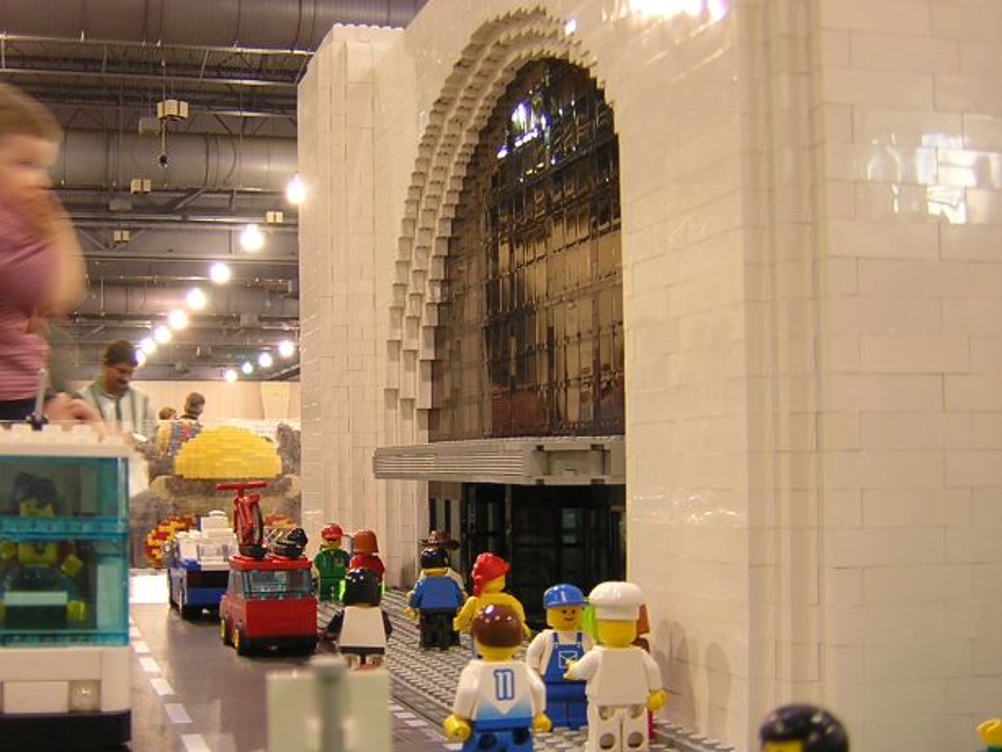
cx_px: 386
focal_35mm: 47
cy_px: 386
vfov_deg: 30.9
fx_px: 1361
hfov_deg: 40.2
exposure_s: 1/6.7
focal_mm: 4.7
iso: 100
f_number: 2.6
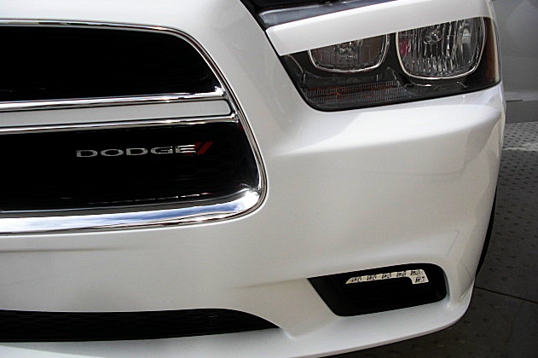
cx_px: 267
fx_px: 568
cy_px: 157
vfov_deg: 35.0
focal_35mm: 38
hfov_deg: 50.7
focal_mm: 6.3
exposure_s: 1/640
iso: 50
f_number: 2.8
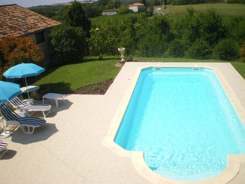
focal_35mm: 36
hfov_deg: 51.4
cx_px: 122
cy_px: 92
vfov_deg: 39.7
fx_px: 255
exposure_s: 1/500
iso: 50
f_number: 4.6
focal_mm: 6.3
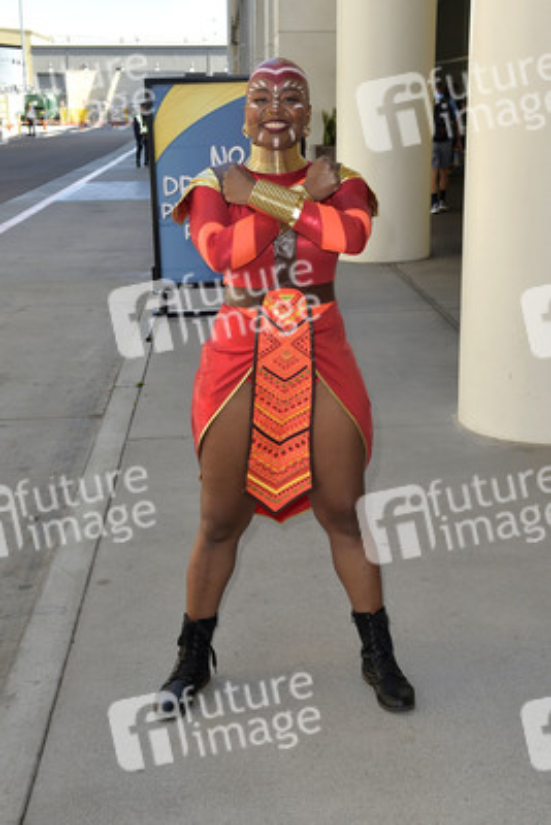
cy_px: 412
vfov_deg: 44.5
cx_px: 276
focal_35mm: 44
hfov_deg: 30.5
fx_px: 1009
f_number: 8
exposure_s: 1/250
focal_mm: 44
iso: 250
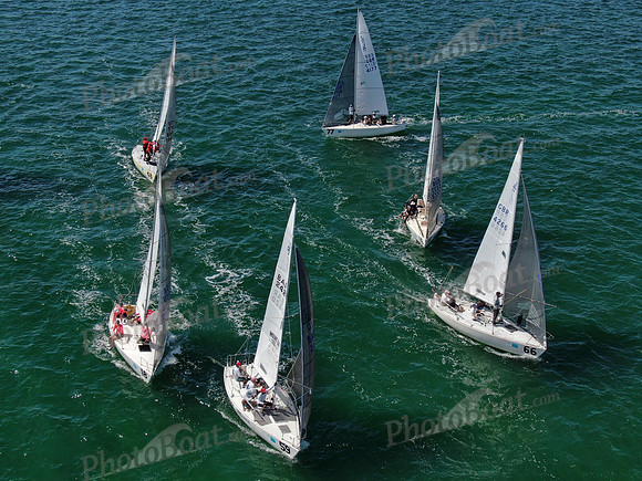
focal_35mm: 47
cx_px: 321
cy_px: 240
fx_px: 872
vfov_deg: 30.9
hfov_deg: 40.4
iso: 100
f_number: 3.8
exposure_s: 1/1250
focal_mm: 8.42
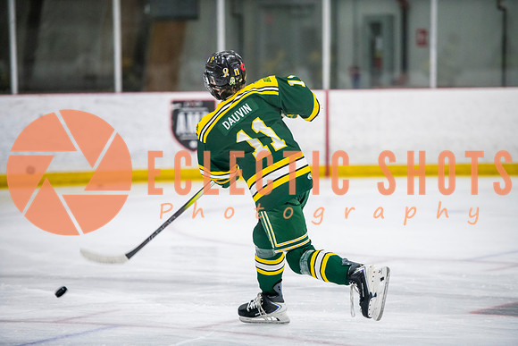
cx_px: 259
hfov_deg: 12.1
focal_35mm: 170
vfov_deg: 8.1
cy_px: 173
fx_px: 2447
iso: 3200
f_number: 3.2
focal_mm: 170
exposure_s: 1/640
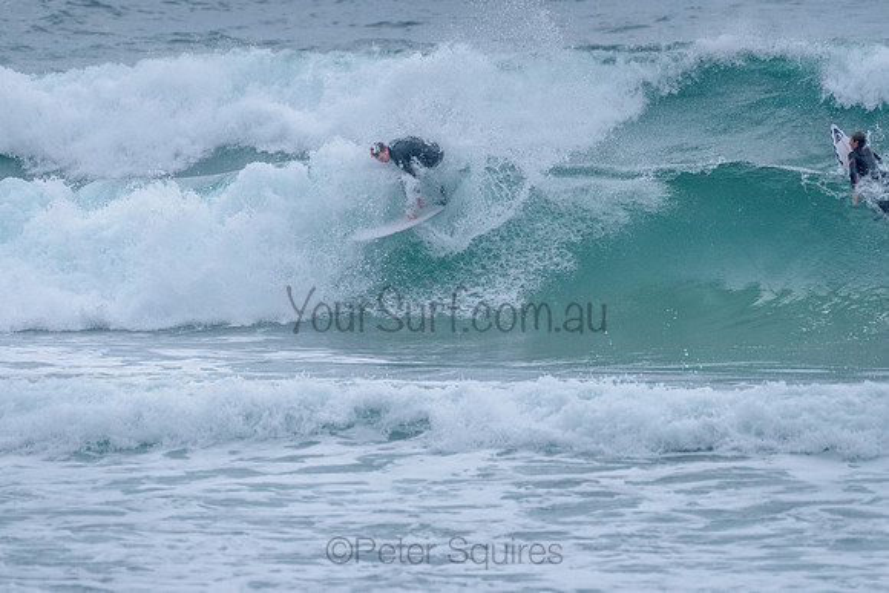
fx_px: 15135
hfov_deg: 3.4
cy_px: 230
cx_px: 446
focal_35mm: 613
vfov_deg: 2.2
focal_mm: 500
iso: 1600
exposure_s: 1/2000
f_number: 5.6
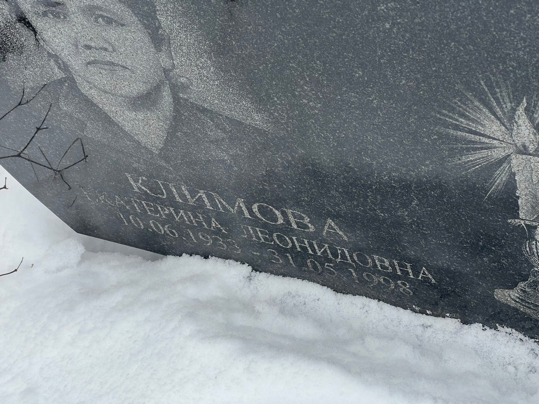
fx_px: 1199
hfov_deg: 25.3
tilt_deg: -50.3
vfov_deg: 19.1
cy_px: 202
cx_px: 270
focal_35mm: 77
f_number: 2.8
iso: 50
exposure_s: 1/99
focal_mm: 9
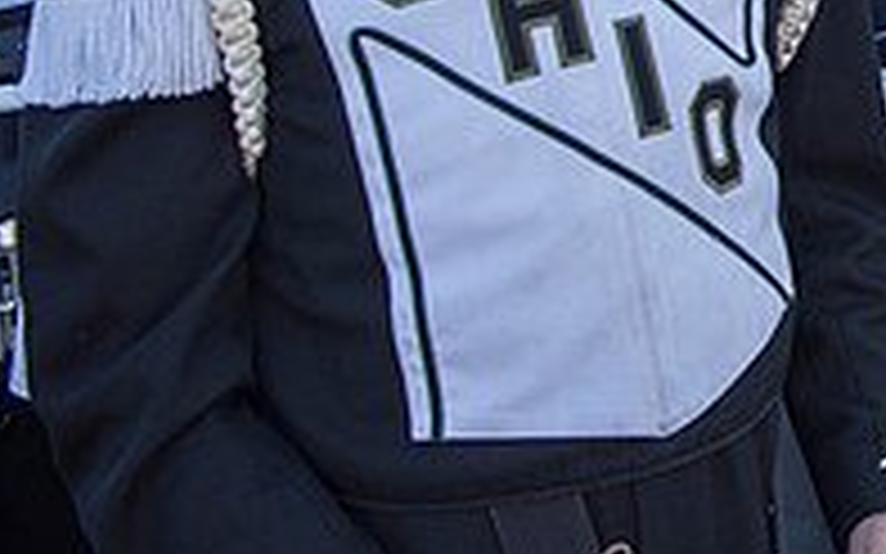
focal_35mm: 72
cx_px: 1228
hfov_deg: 24.1
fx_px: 1738
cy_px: -286
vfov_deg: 16.4
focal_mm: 24
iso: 400
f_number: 5
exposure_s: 1/640
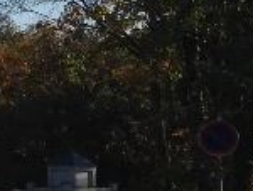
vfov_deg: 7.5
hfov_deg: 8.5
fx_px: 1449
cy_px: 89
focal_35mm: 198
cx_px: -489
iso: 50
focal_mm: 4.12
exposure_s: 1/1695
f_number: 2.4
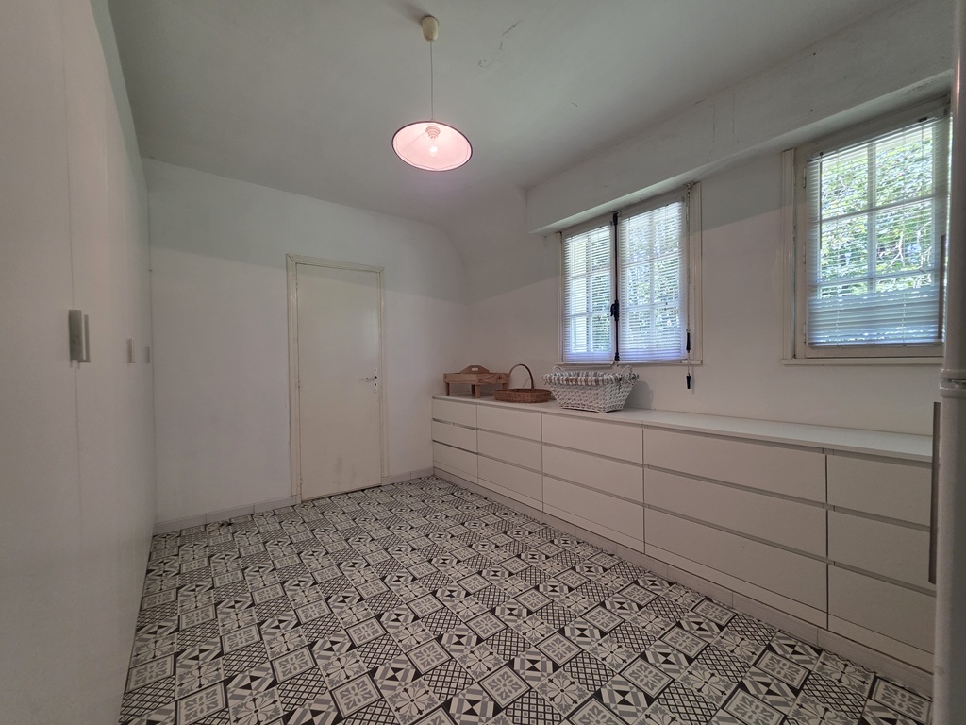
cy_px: 362
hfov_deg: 106.2
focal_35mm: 13
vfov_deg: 89.9
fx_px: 363
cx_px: 483
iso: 160
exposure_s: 1/100
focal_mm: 2.2
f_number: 1.9
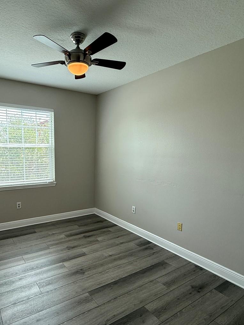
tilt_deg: -7.8
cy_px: 176
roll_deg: -0.6
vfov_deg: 76.2
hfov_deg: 60.3
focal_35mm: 22
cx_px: 92
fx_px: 207
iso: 80
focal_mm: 2.22
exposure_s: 1/120
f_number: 2.2
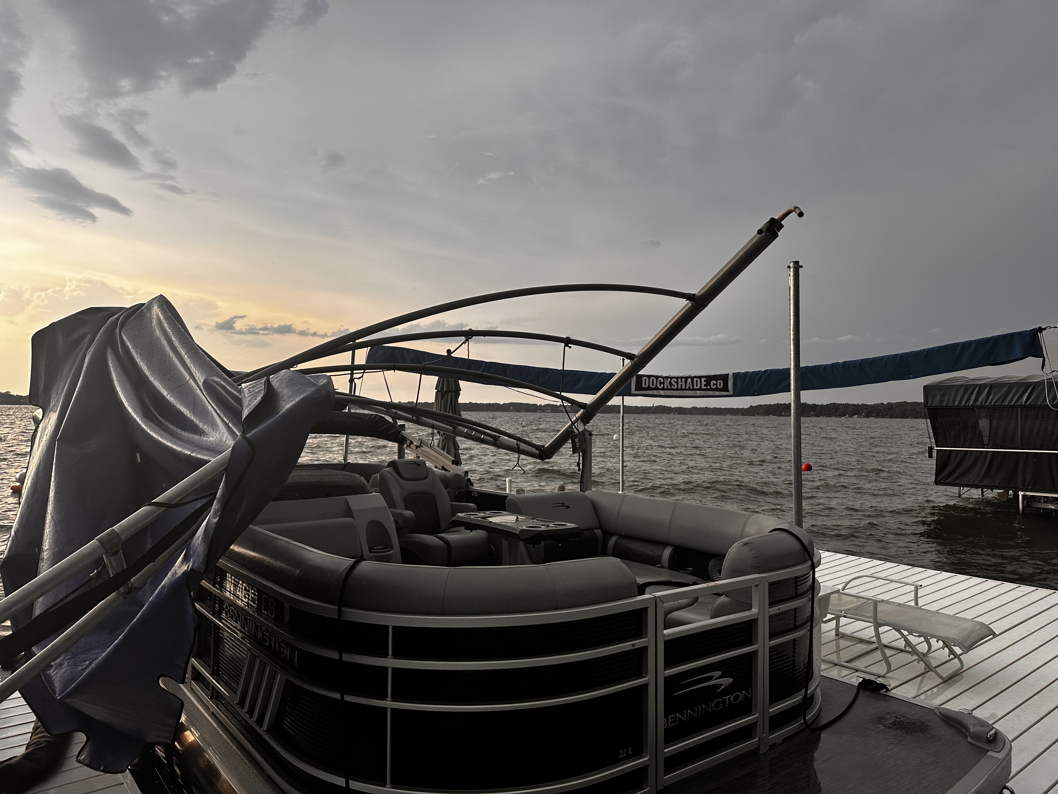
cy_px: 397
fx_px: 734
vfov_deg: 56.8
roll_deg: +0.1
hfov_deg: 71.6
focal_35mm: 24
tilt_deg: +2.7
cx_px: 529
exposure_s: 1/797
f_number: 1.78
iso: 80
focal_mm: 6.86
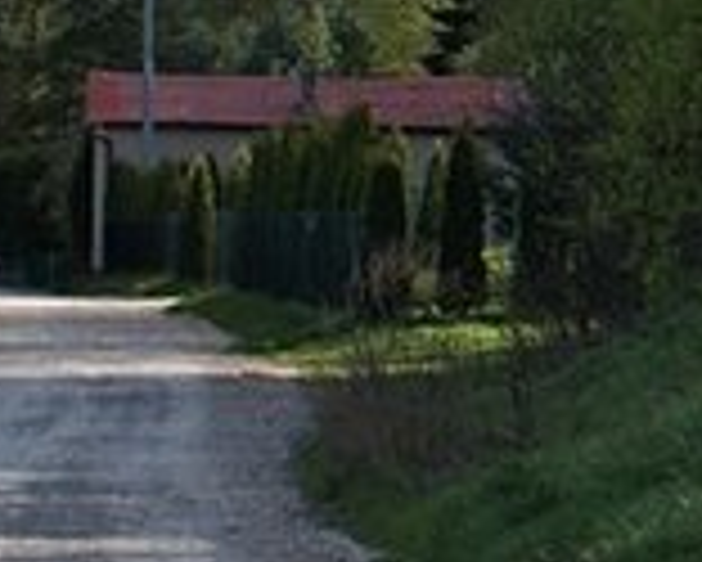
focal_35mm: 228
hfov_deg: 8.1
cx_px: 1377
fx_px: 4740
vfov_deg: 6.8
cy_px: -18
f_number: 10
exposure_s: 1/160
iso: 100
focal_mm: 28
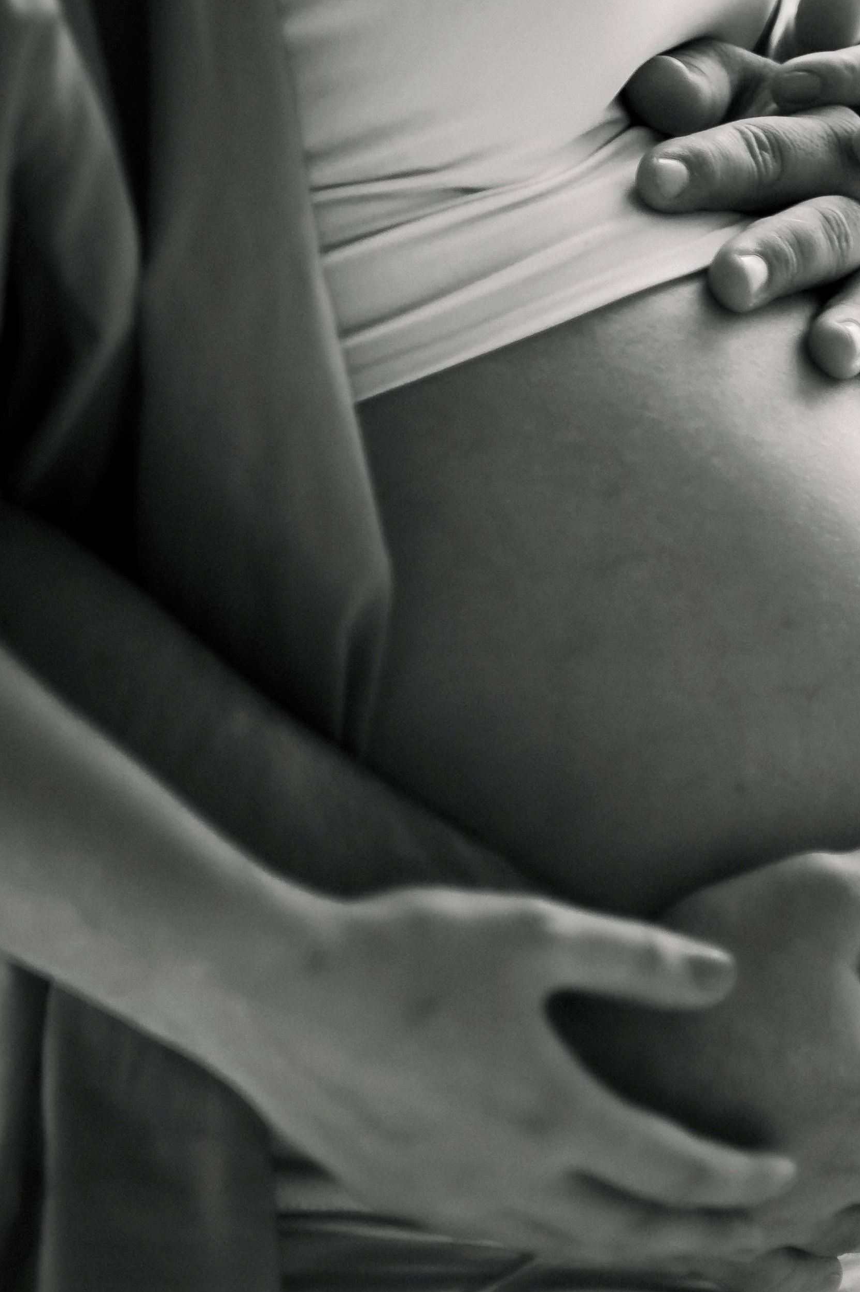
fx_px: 7069
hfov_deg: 7.0
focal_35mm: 197
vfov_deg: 10.4
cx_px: 542
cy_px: 606
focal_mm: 85
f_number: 1.8
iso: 160
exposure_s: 1/160
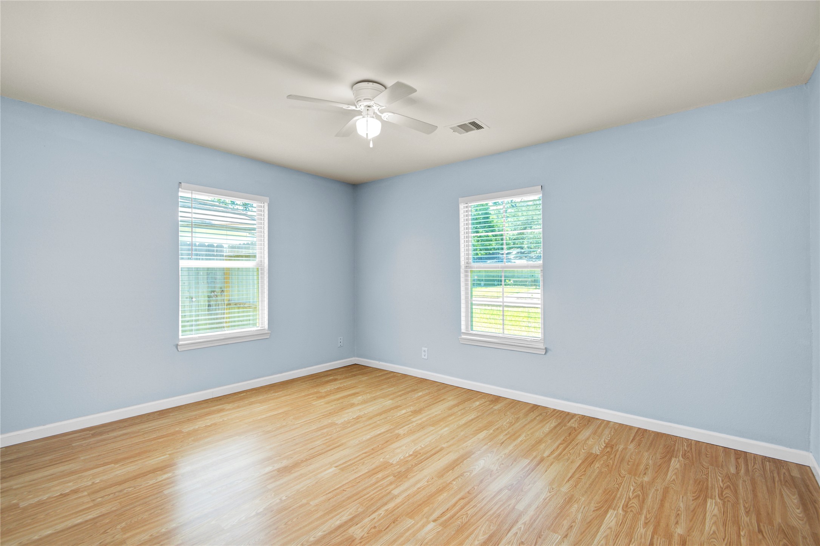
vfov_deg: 73.7
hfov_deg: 96.7
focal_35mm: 16
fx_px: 364
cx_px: 410
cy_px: 273
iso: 250
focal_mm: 16
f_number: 8
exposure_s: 1/8
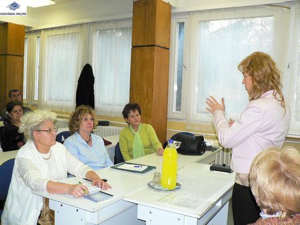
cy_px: 112
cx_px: 150
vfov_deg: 40.7
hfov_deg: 52.7
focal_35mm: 35
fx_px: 303
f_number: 2.8
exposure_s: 1/60
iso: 400
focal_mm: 6
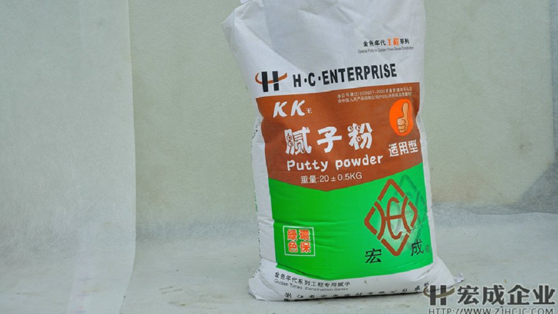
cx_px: 278
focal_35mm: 79
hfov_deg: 26.8
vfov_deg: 15.3
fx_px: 1169
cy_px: 132
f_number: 9
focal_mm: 50
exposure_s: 1/160
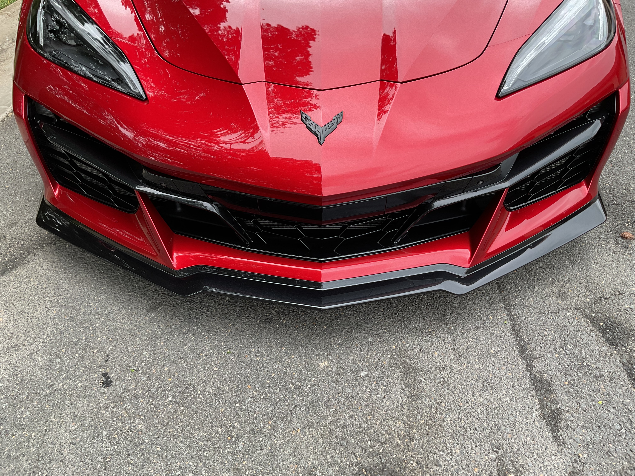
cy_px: 238
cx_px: 318
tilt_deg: -38.2
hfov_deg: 61.7
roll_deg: -3.6
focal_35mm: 29
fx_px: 532
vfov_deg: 48.2
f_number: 1.8
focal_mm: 3
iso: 16
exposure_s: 1/249
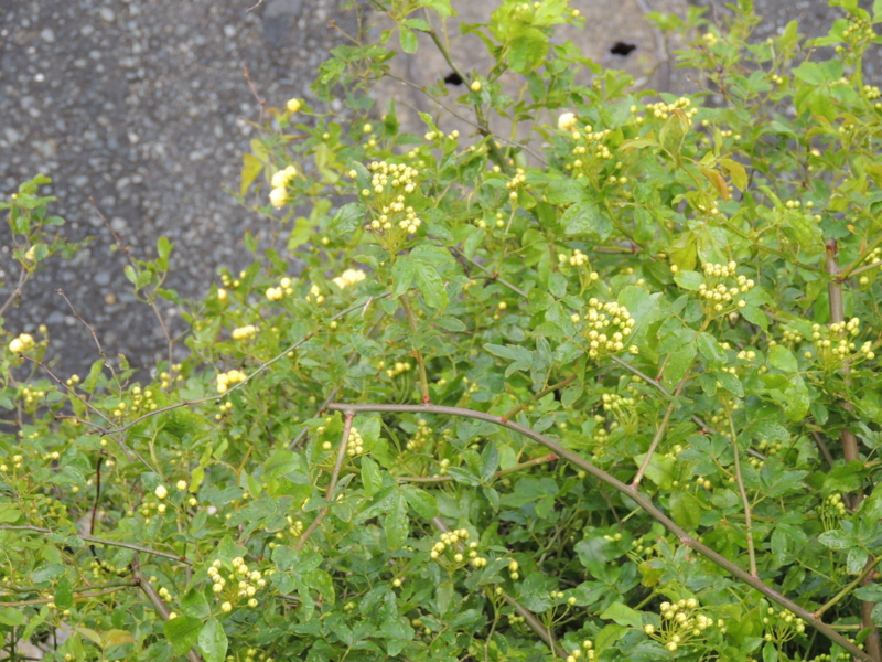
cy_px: 331
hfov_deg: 7.9
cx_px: 441
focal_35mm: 250
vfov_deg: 5.9
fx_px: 6370
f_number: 4.7
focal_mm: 44.5
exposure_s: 1/200
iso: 160
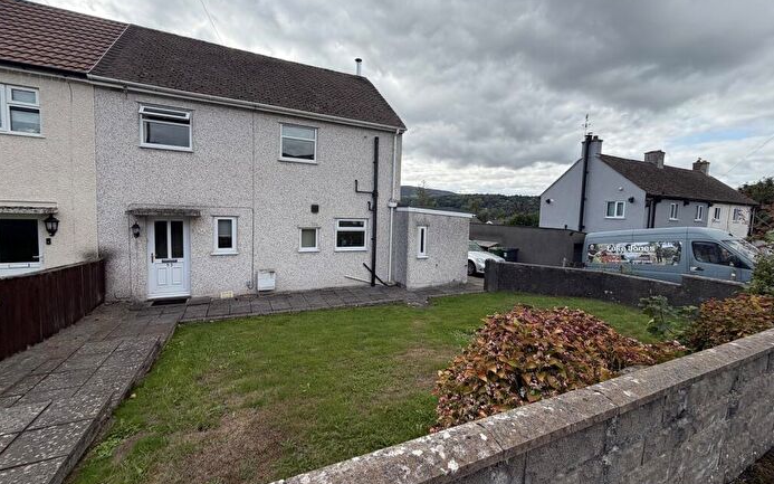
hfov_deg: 101.5
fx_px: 316
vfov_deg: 74.8
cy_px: 233
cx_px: 386
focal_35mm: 15
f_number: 2.2
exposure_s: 1/770
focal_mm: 2.22
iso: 32
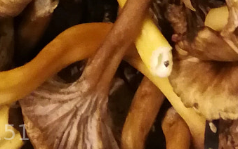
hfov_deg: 15.5
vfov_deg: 7.7
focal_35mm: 135
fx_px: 876
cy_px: -375
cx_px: 84
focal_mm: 3.95
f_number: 2.2
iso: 400
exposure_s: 1/25
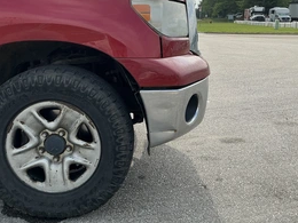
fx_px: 370
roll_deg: +1.5
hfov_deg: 43.8
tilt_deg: -7.3
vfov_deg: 33.4
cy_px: 85
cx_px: 135
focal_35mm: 43
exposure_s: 1/1055
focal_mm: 3
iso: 25
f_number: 1.8
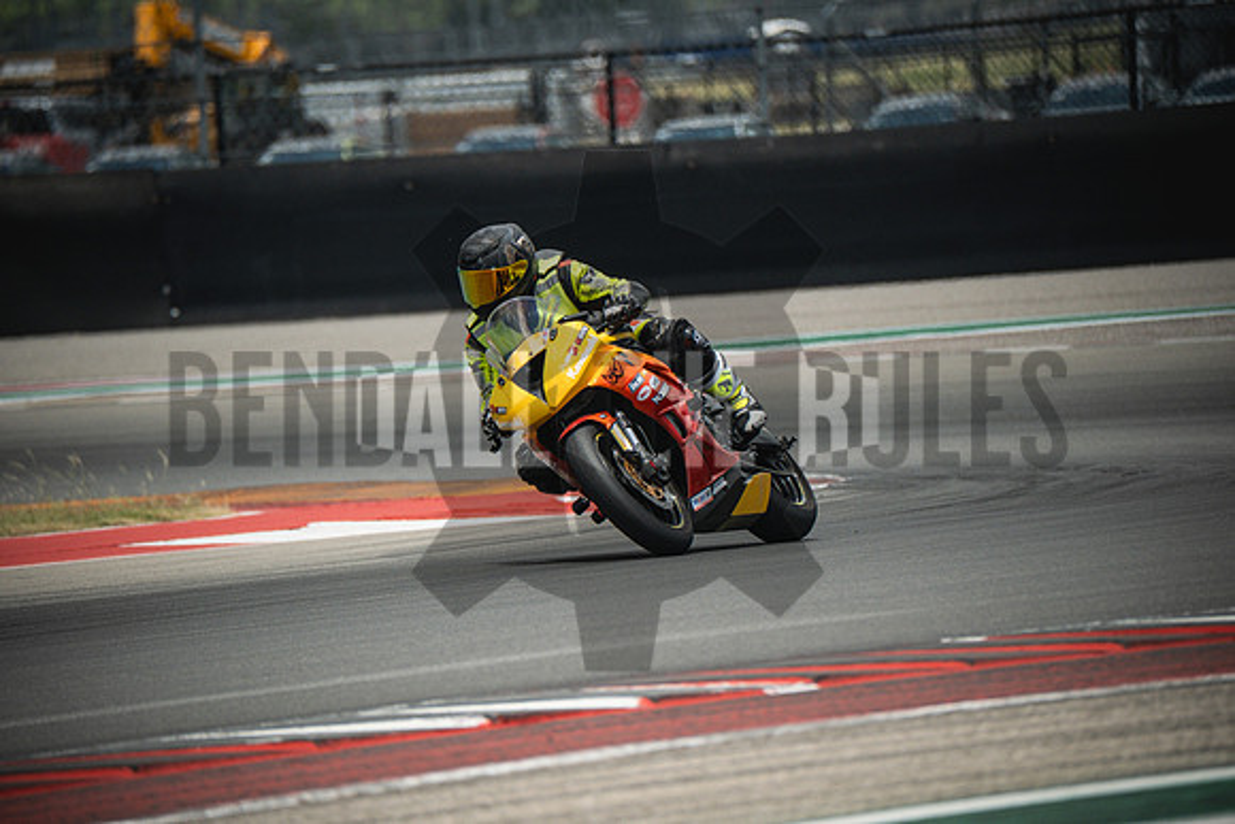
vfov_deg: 2.8
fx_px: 16641
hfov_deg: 4.3
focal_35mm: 485
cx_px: 618
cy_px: 412
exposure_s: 1/1600
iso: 800
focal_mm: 323.2
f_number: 5.4
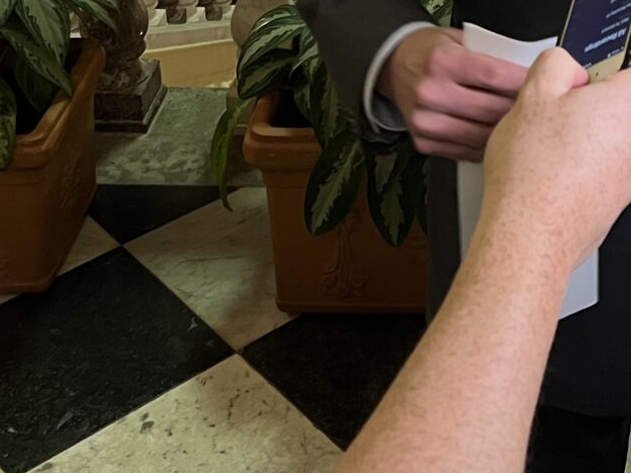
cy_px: -259
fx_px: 1531
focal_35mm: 84
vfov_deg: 15.9
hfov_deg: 22.2
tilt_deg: -19.9
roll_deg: -3.4
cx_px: 672
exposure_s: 1/59
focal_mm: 5.7
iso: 250
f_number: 1.5
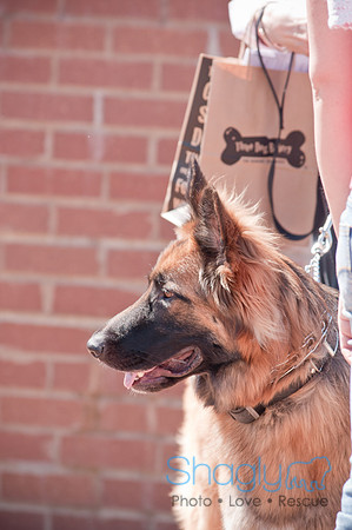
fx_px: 4410
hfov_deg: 4.6
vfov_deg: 6.9
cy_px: 265
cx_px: 176
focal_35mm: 300
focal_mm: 200
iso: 200
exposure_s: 1/400
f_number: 5
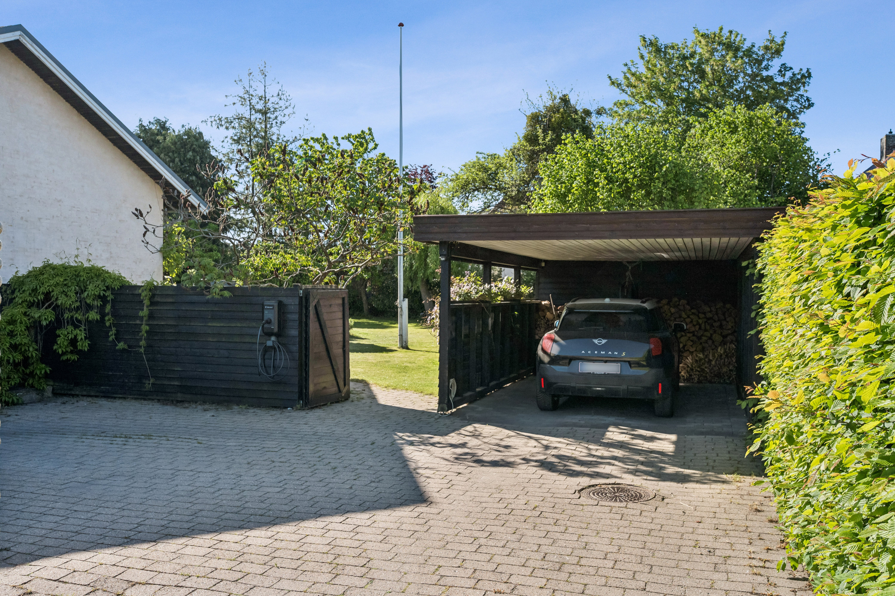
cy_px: 298
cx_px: 448
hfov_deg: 61.9
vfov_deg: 43.6
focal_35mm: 30
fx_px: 746
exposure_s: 1/1600
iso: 400
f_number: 6.3
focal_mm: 30
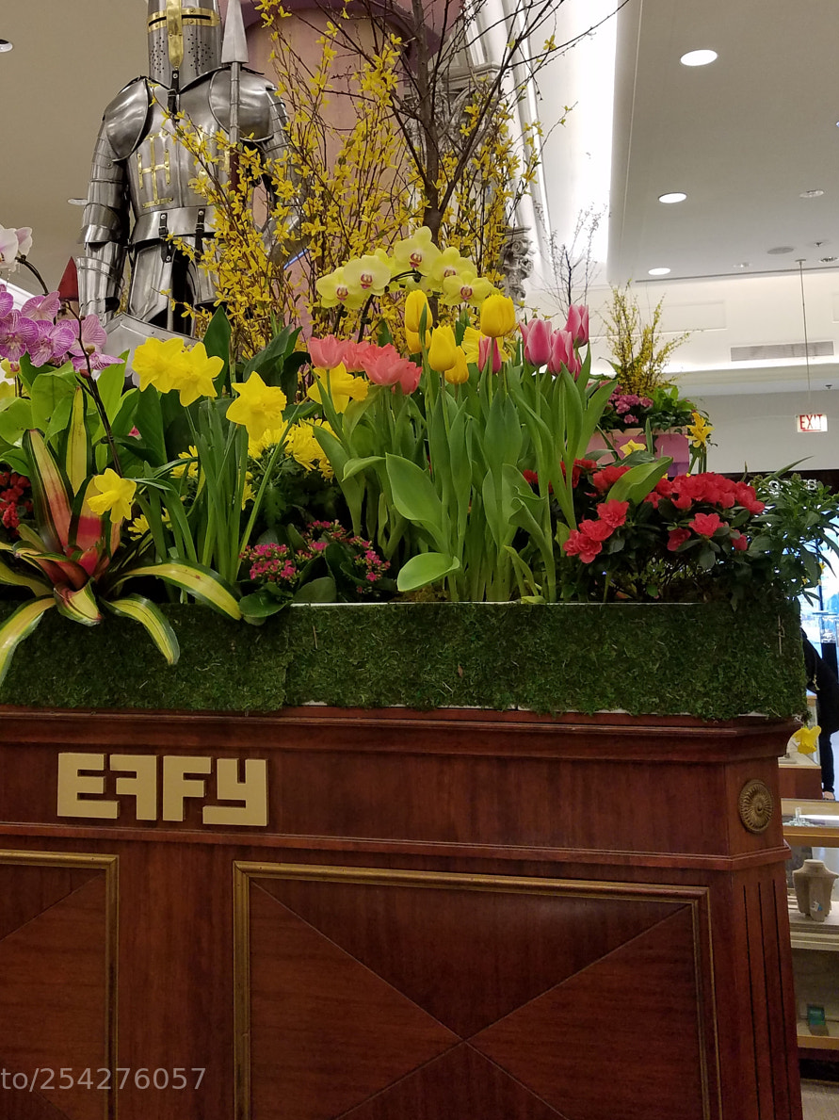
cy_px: 399
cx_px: 279
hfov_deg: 40.2
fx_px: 1132
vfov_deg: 51.9
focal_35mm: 35
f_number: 1.7
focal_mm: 4.2
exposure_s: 1/60
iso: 100
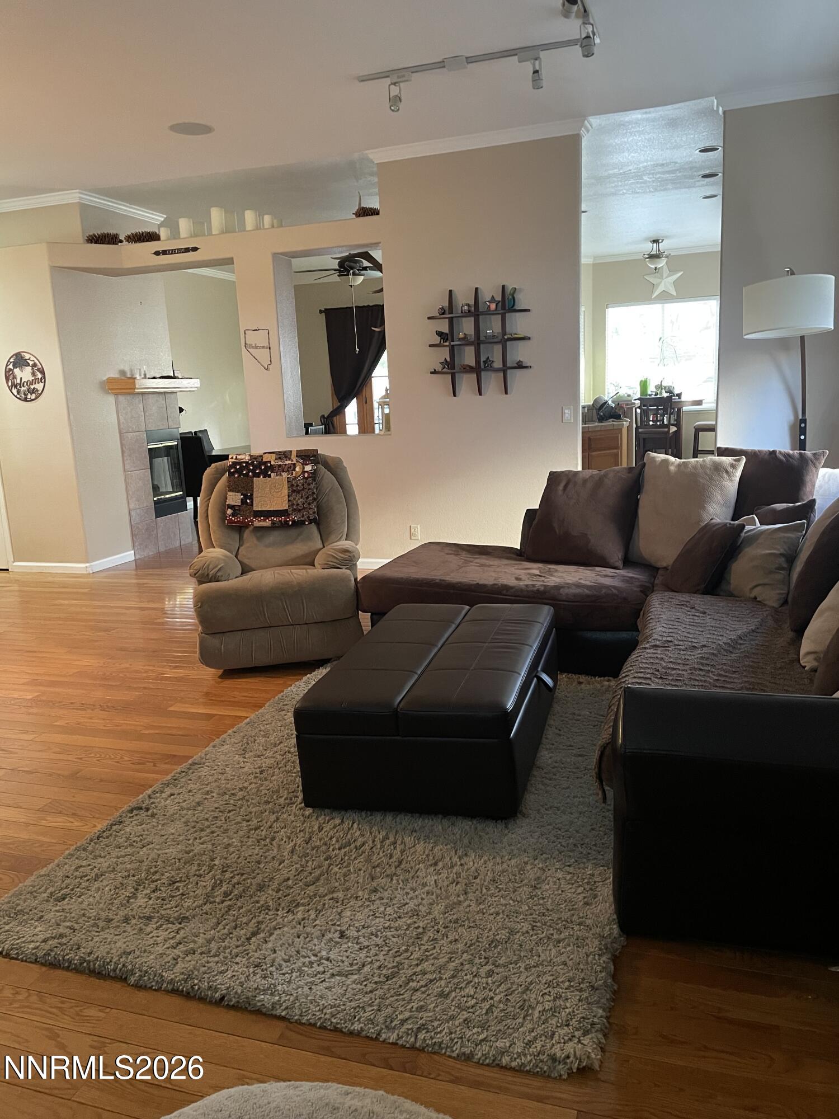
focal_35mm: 26
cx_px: 420
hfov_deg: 53.1
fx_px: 840
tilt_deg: -10.2
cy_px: 560
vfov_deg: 67.3
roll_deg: +3.8
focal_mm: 4.2
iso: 640
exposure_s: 1/30
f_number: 1.6
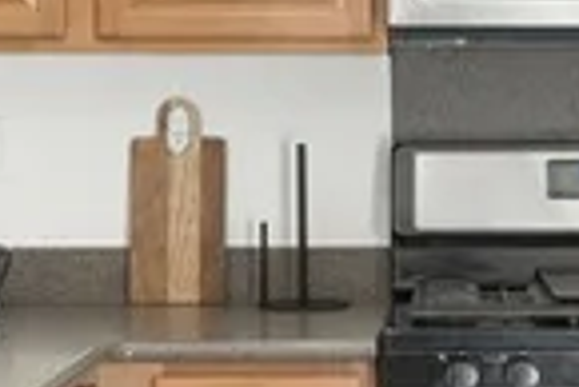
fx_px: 1819
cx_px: 487
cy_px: 112
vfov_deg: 12.1
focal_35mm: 113
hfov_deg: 17.9
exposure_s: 1/15
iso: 500
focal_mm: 16
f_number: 10
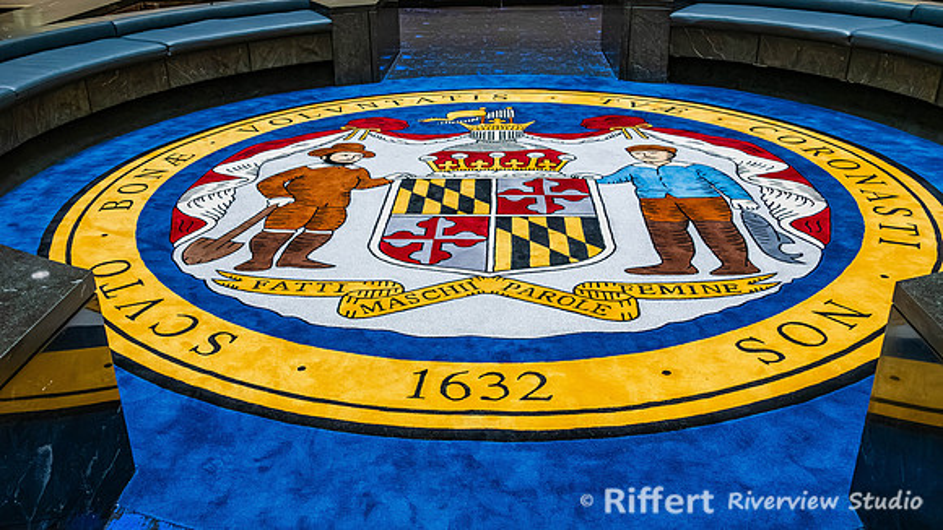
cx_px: 434
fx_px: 824
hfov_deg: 59.5
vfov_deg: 35.6
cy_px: 245
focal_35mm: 33
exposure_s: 1/200
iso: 4000
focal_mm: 28
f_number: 8
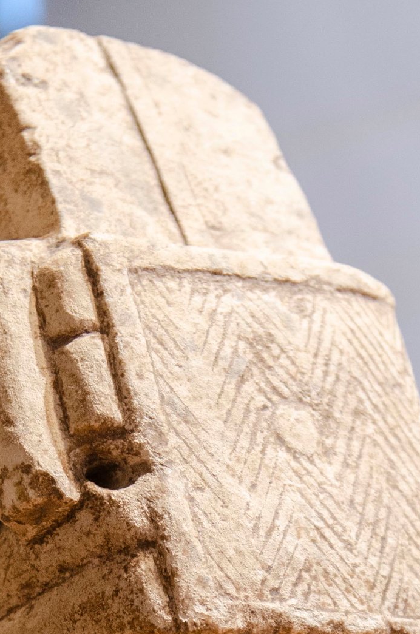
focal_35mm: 208
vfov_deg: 9.8
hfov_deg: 6.6
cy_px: 766
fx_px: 3657
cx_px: 106
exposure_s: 1/50
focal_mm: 50
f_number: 3.5
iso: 800
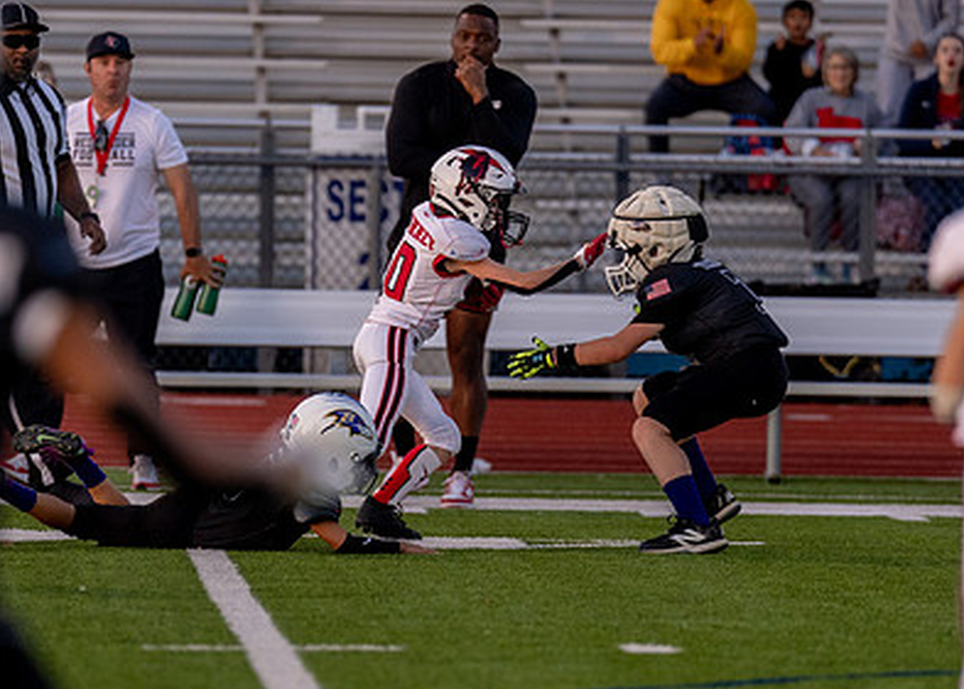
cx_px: 377
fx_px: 13557
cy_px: 374
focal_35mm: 495
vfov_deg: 2.9
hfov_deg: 4.1
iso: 800
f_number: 2.8
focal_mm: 200
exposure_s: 1/1250
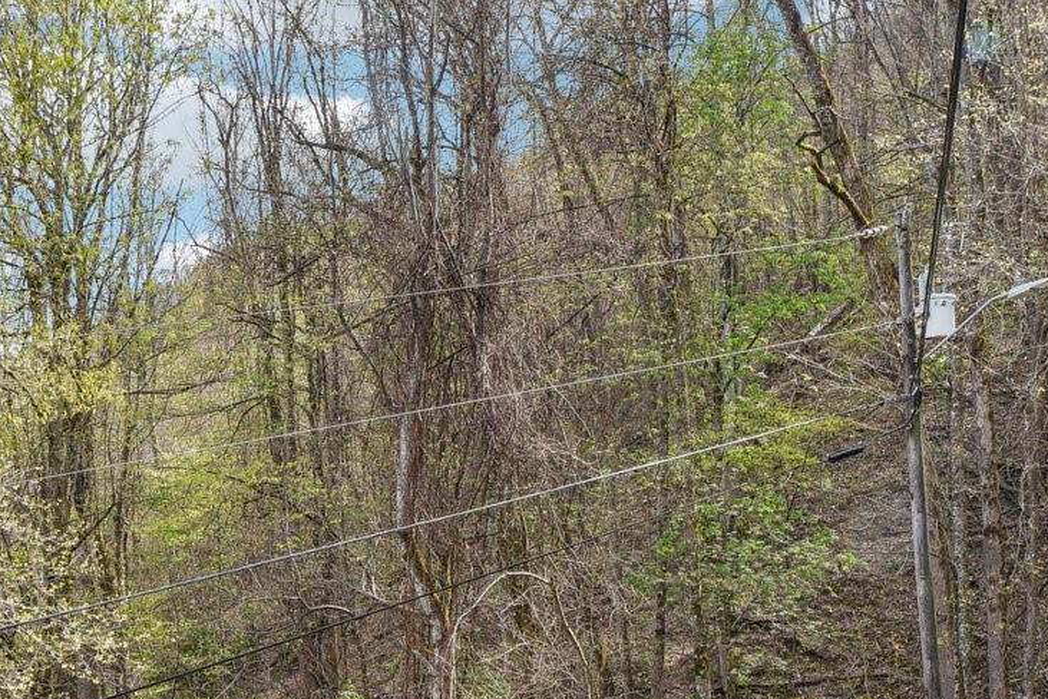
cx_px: 480
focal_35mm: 42
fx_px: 1223
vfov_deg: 30.5
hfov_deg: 46.3
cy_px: 633
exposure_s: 1/60
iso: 100
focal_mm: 15
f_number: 11
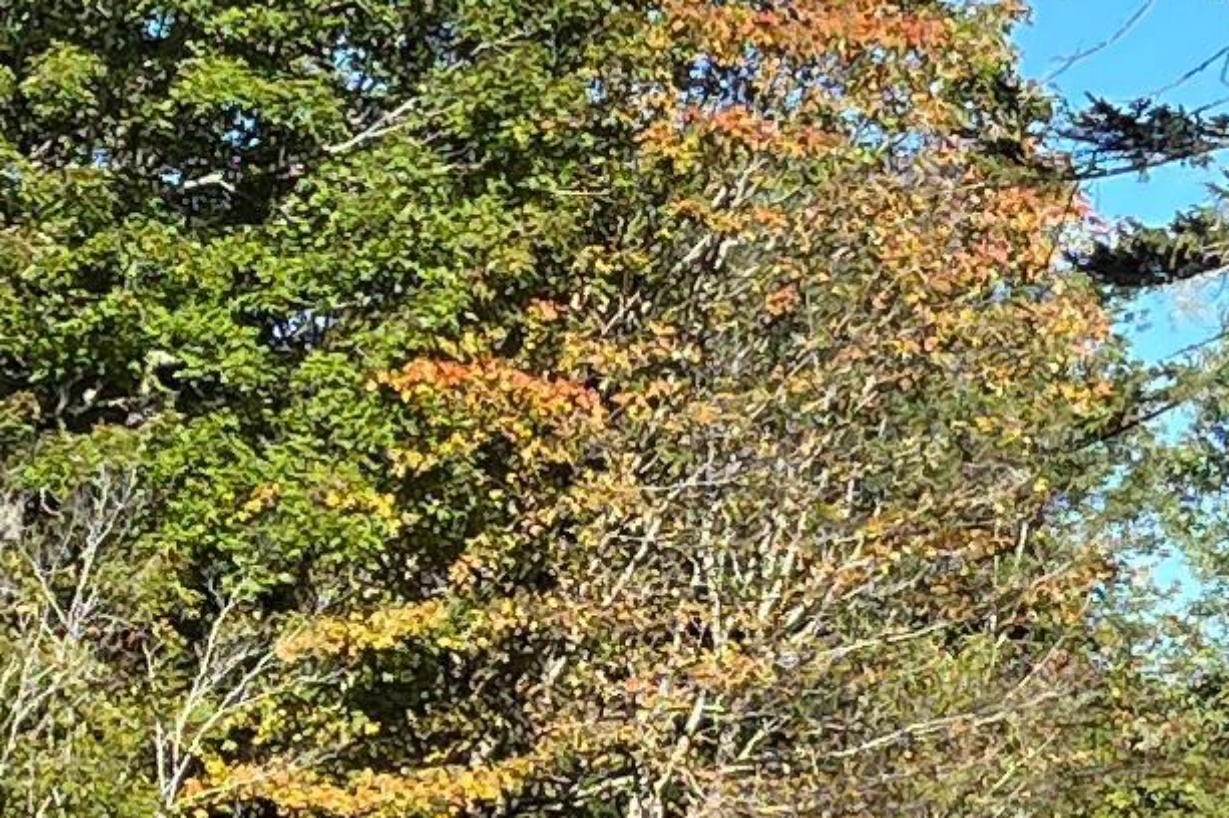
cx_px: 802
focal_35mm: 178
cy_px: 792
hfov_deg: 11.5
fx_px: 6073
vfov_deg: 7.7
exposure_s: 1/1477
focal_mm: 5.1
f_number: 1.6
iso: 50
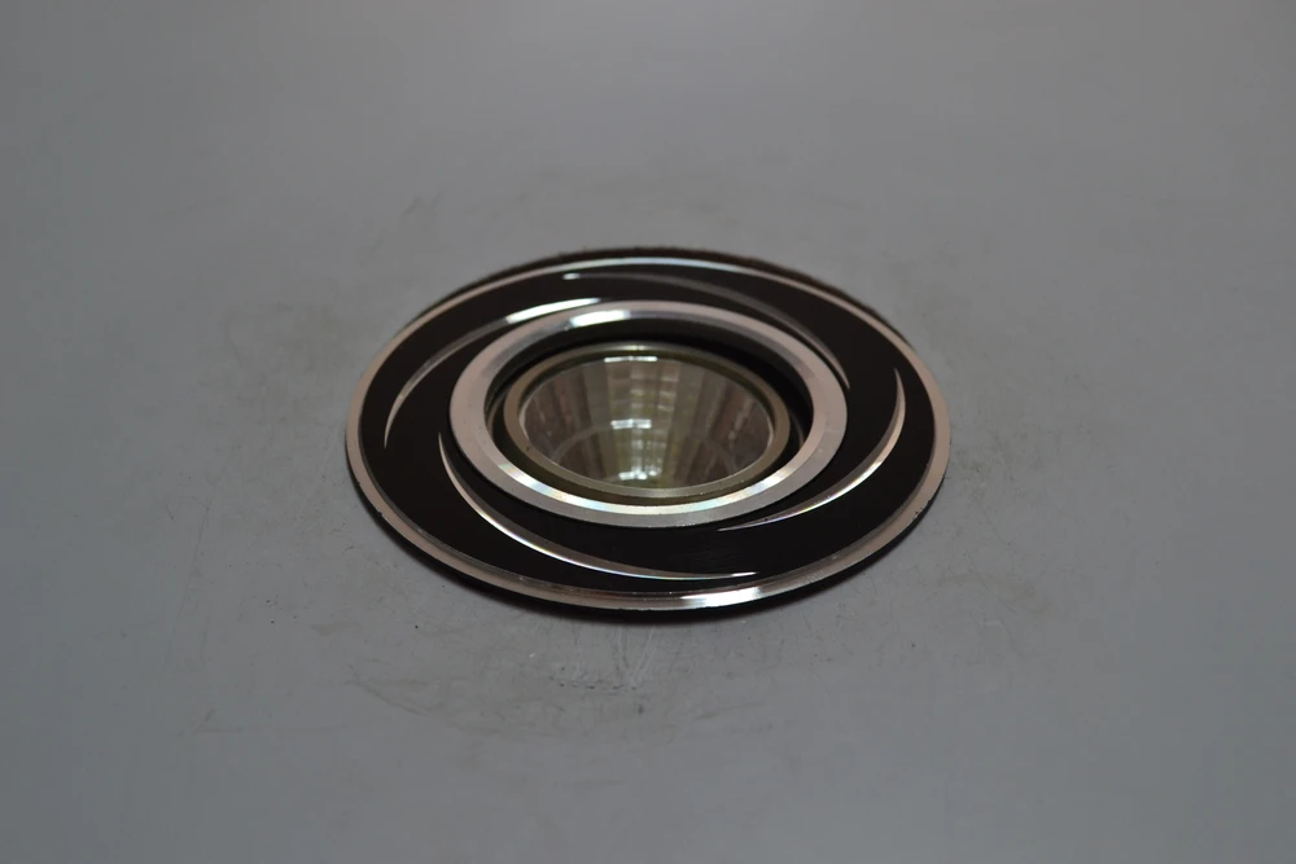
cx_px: 648
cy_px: 432
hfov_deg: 49.5
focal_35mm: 39
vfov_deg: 34.2
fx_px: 1404
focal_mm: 26
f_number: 6.3
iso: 400
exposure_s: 1/20
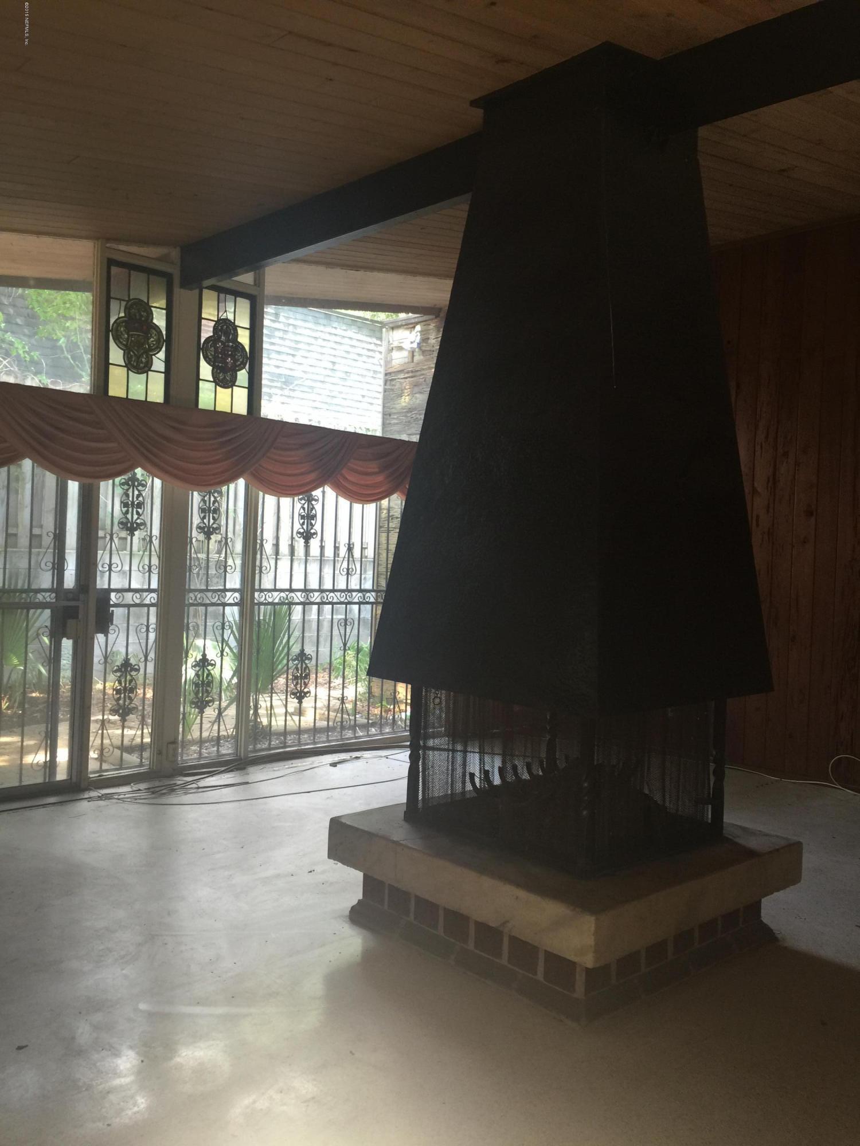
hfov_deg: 48.2
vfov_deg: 61.7
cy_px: 573
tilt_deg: -0.4
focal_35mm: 29
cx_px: 430
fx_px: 961
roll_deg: -2.7
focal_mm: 4.15
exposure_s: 1/15
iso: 40
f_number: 2.2
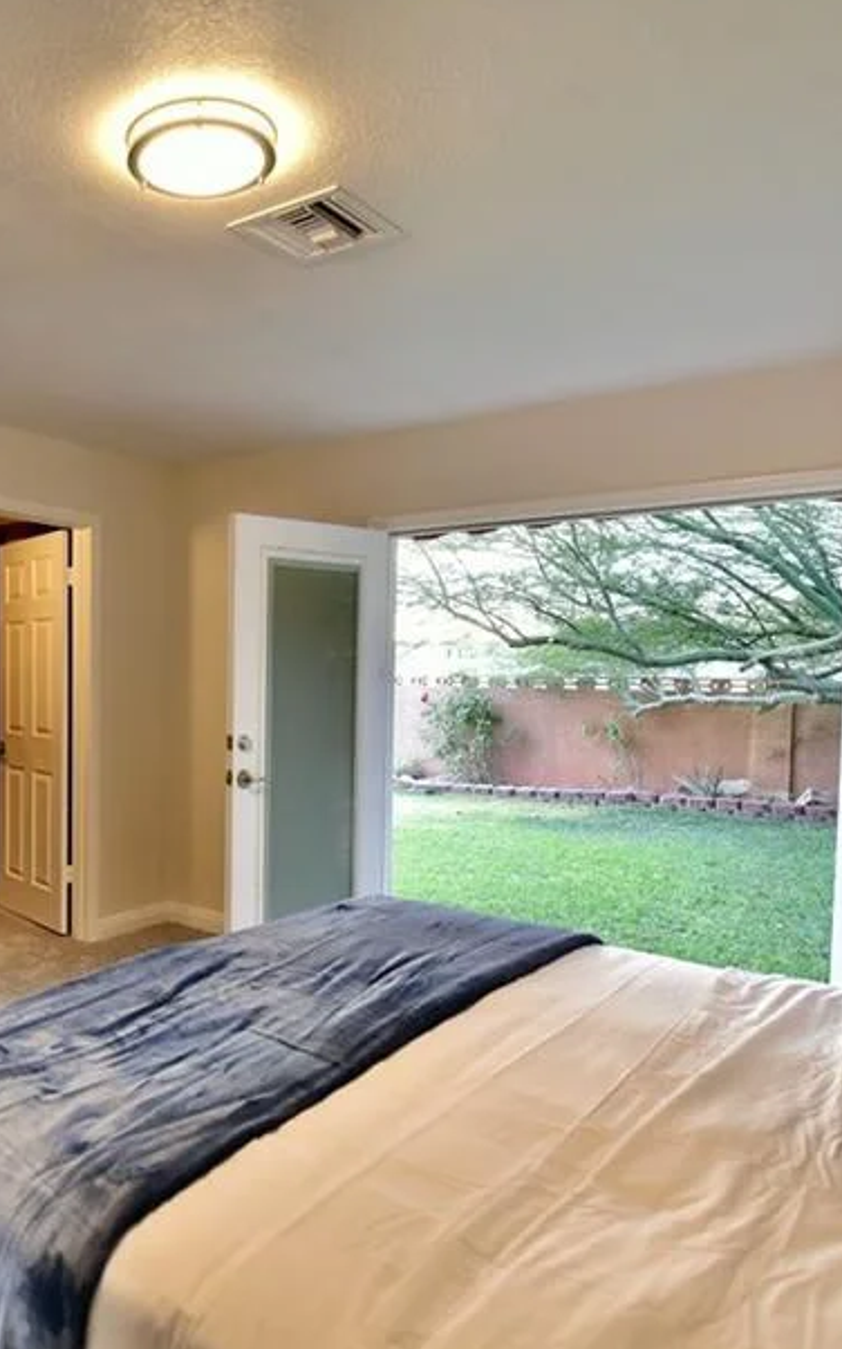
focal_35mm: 26
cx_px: 134
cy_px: 734
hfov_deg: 44.5
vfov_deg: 70.3
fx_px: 955
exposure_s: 1/60
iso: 1600
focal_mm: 15
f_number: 2.8
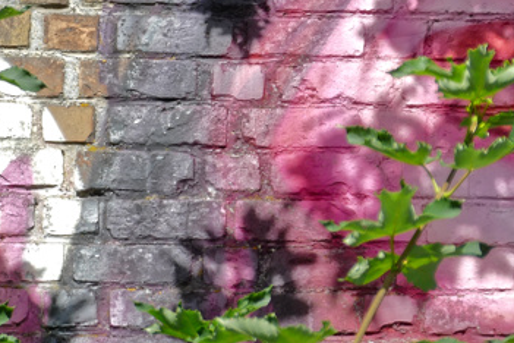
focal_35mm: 557
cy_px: 11
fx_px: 7952
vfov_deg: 2.5
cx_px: 693
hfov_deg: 3.7
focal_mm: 69.6
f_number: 4
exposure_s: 1/500
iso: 125
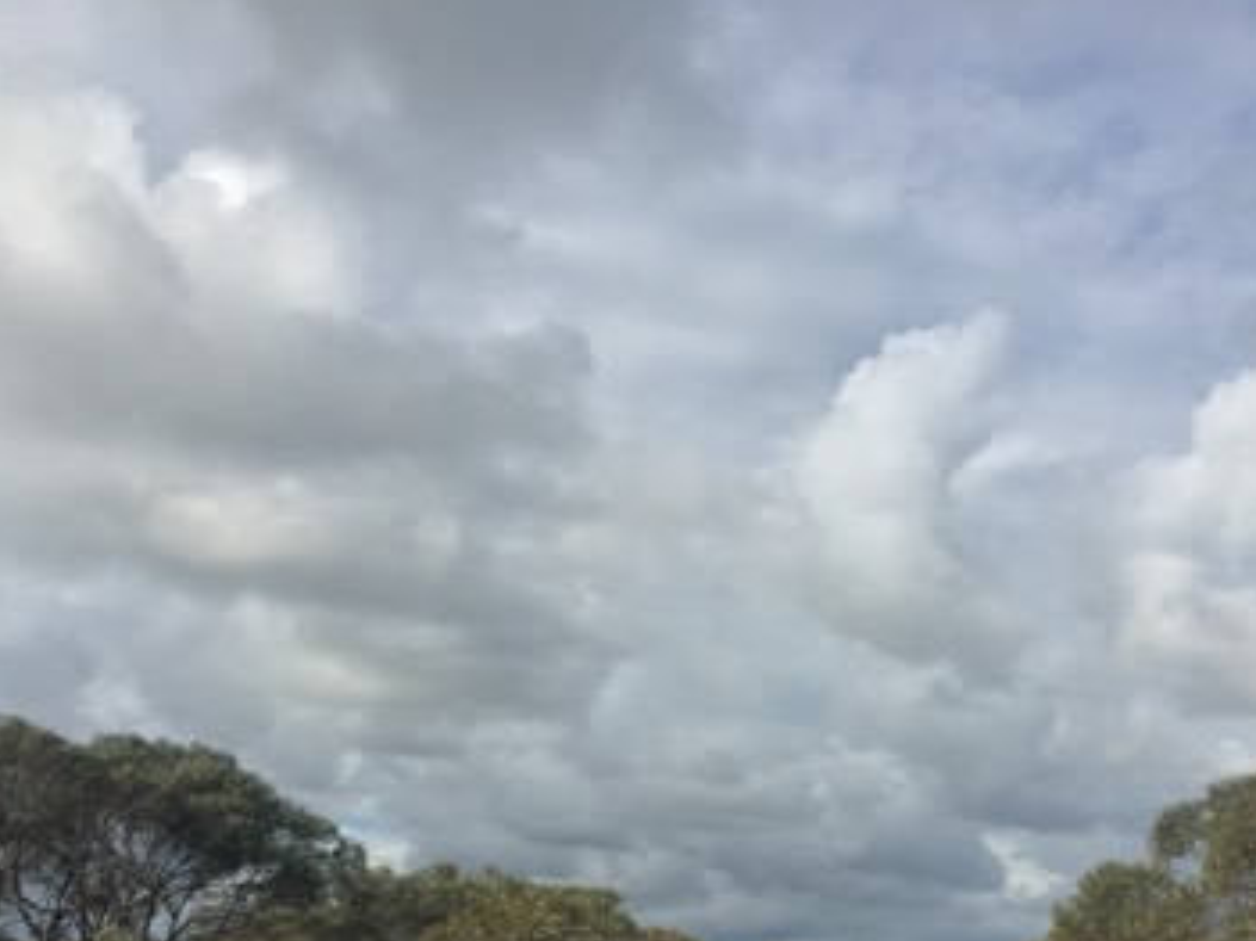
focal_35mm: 43
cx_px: 662
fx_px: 1560
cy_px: 680
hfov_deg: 43.8
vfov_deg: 33.1
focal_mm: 4.15
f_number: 2.2
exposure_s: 1/2825
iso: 32
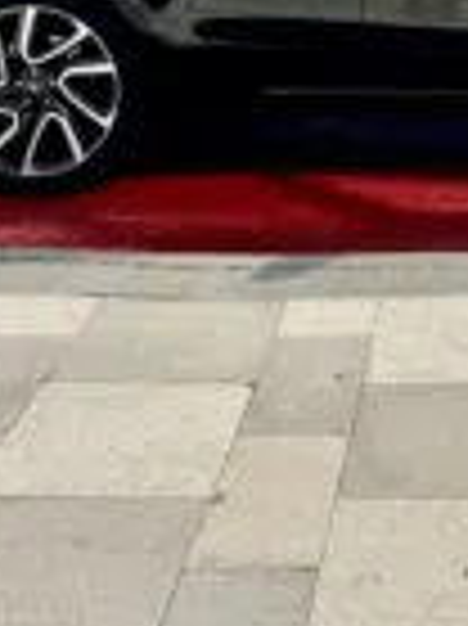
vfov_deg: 25.3
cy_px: -131
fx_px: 1246
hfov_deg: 20.8
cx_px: 423
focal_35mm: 69
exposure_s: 1/8929
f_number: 1.78
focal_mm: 6.86
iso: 80
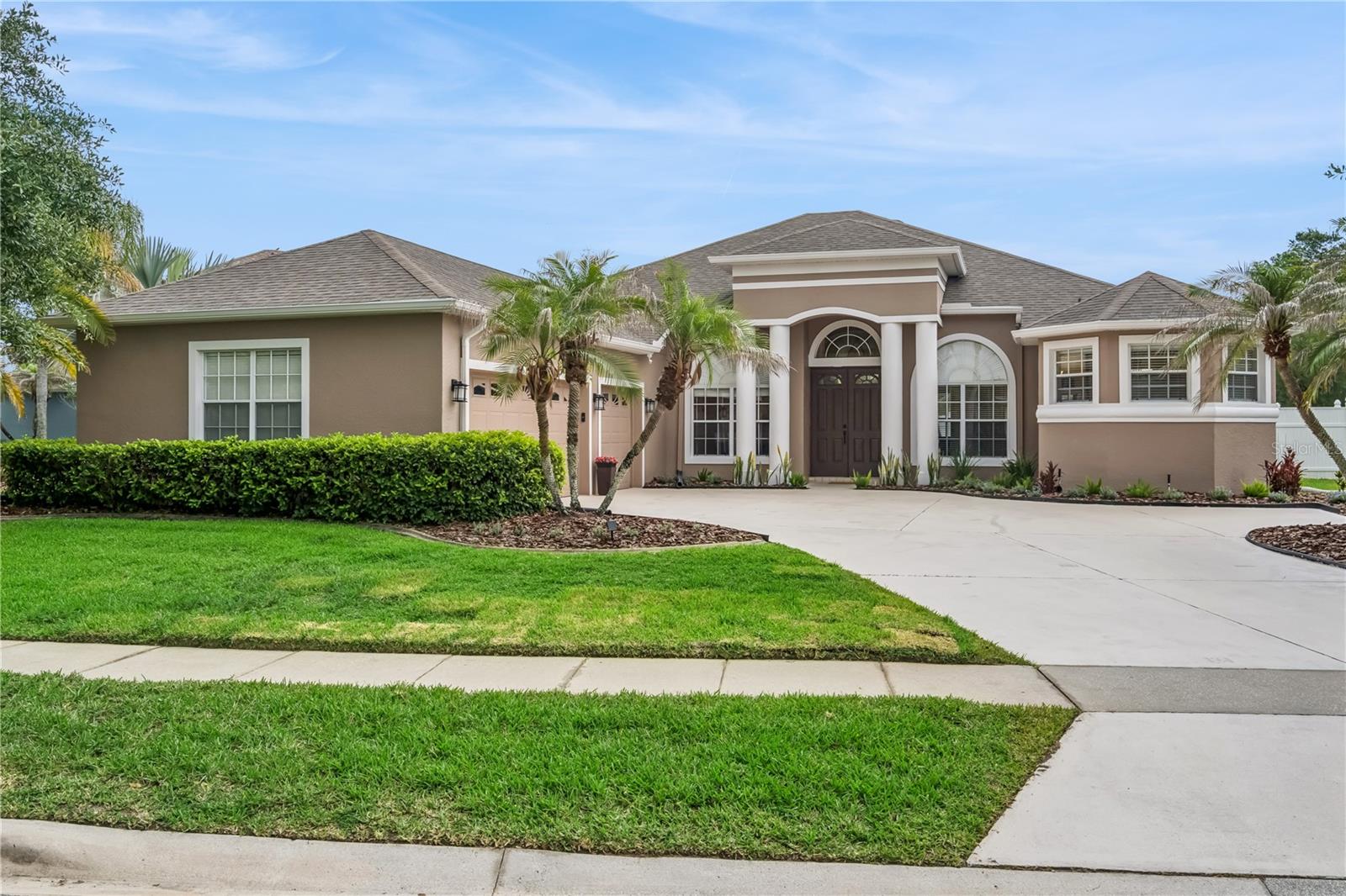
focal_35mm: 29
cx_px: 673
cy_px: 448
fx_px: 1084
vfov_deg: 44.9
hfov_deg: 63.7
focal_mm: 29
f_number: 9
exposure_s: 1/250
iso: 400
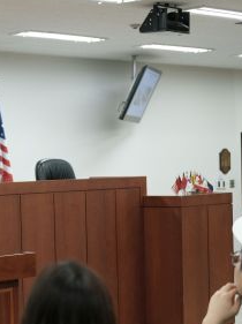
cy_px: 184
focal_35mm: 109
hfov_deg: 13.1
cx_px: -65
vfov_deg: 18.1
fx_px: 1018
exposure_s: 1/125
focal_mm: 35
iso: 400
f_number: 2
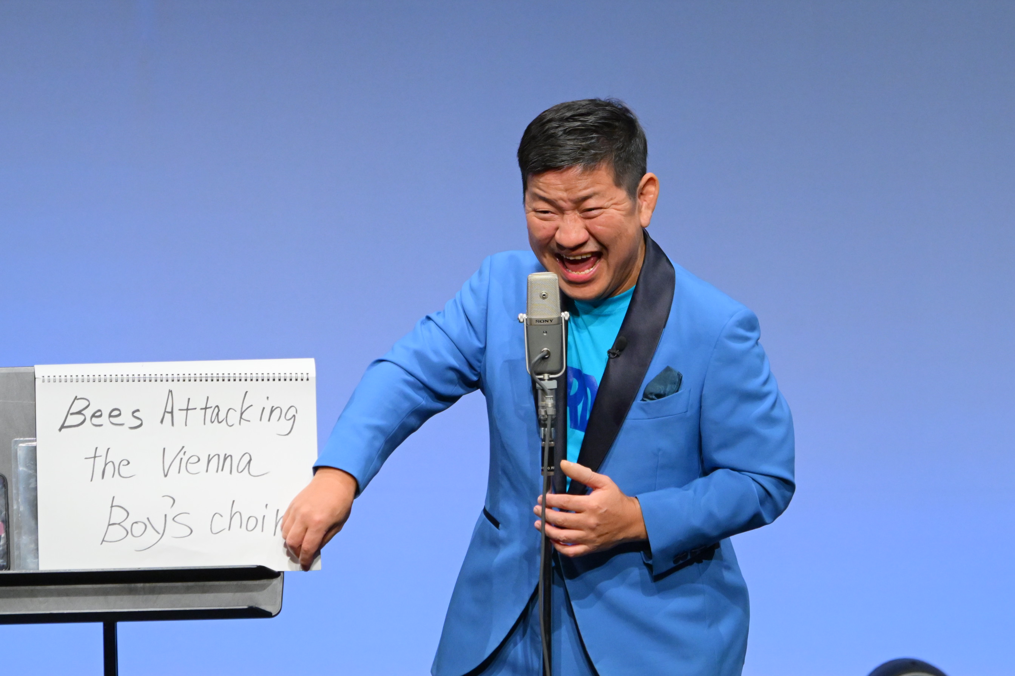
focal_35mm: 420
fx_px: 11841
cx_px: 508
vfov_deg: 3.3
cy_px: 338
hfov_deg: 4.9
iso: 4000
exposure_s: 1/500
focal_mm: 280
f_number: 5.6
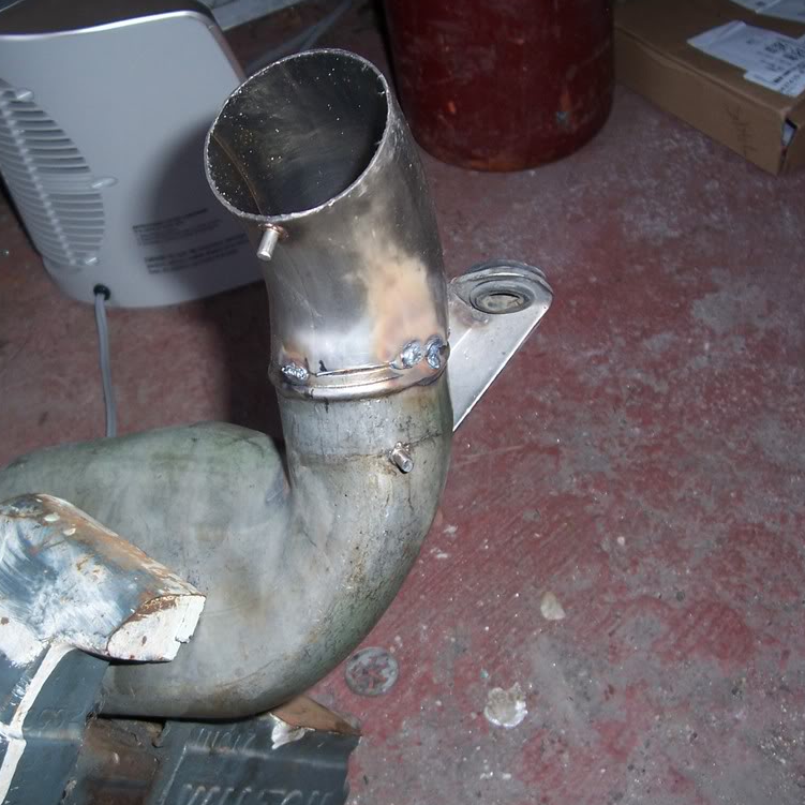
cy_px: 403
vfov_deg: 40.9
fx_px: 1079
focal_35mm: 41
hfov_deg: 40.5
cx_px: 283
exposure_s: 1/60
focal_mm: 5.6
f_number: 2.7
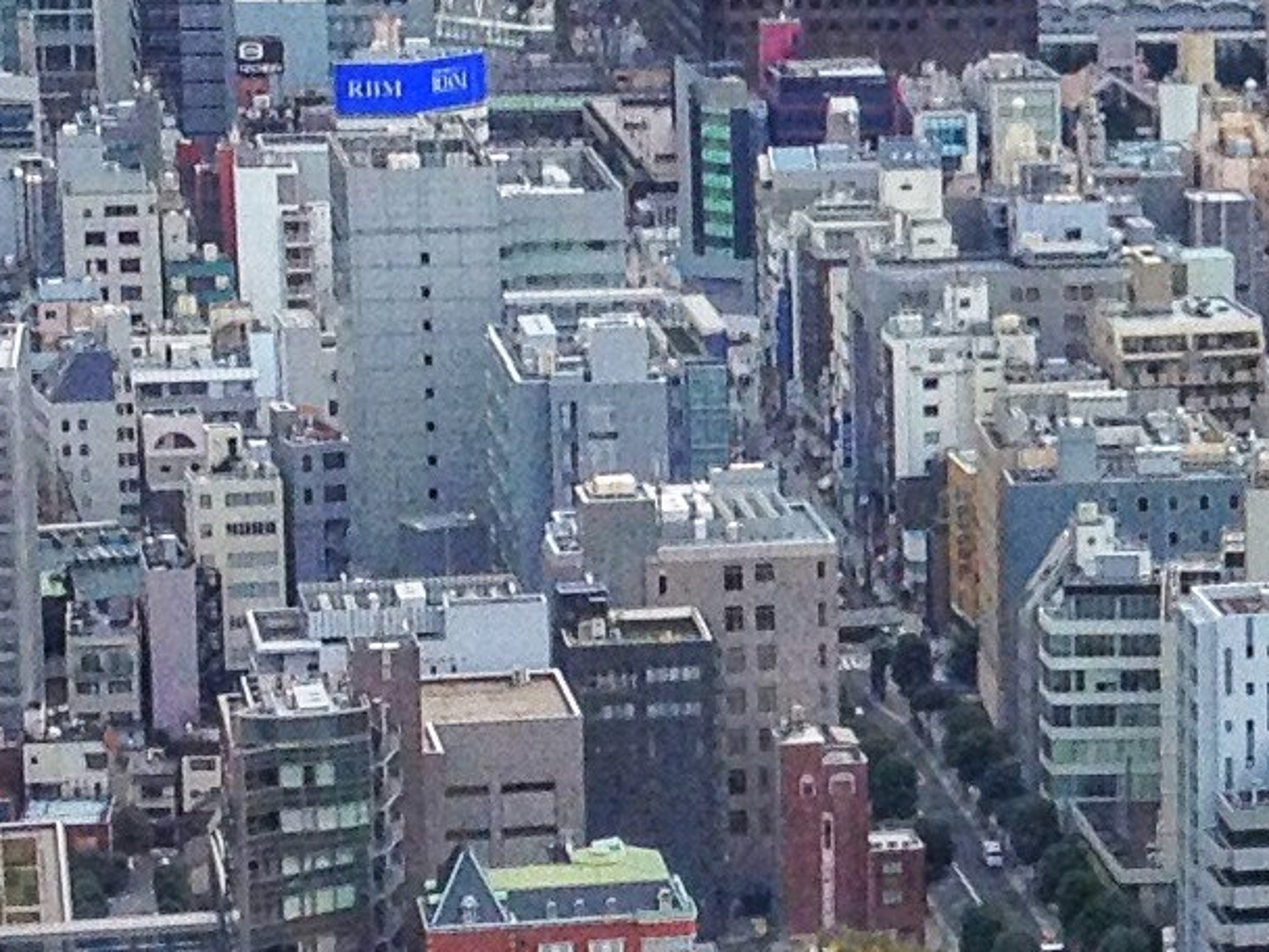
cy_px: 505
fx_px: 6892
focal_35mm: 188
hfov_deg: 10.0
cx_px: 2214
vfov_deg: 7.9
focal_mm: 4.28
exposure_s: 1/920
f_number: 2.4
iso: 50
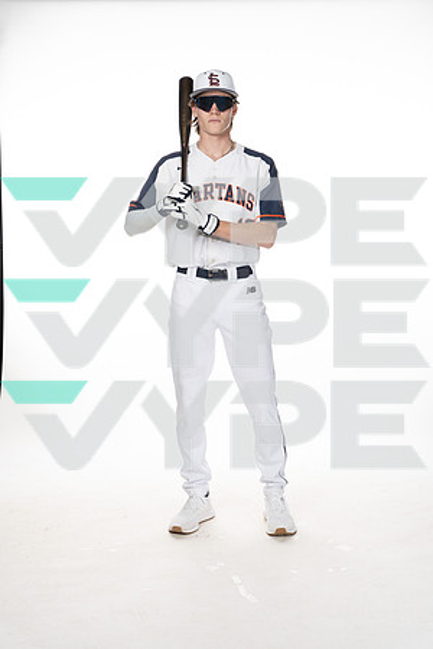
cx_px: 216
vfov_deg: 38.9
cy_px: 324
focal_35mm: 51
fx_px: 920
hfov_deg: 26.5
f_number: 6.3
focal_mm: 51
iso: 400
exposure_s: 1/250
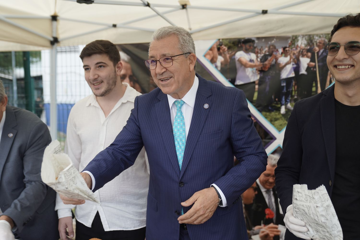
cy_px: 120
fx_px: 380
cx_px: 180
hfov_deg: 50.7
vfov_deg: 35.1
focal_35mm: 38
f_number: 3.2
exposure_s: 1/100
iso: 125
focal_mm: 38
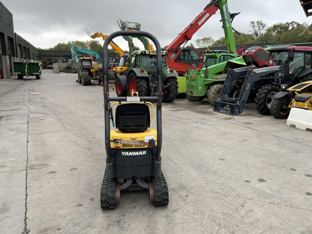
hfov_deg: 61.7
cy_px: 117
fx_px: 261
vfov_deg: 48.2
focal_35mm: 29
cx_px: 156
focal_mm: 3
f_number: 1.8
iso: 16
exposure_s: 1/412
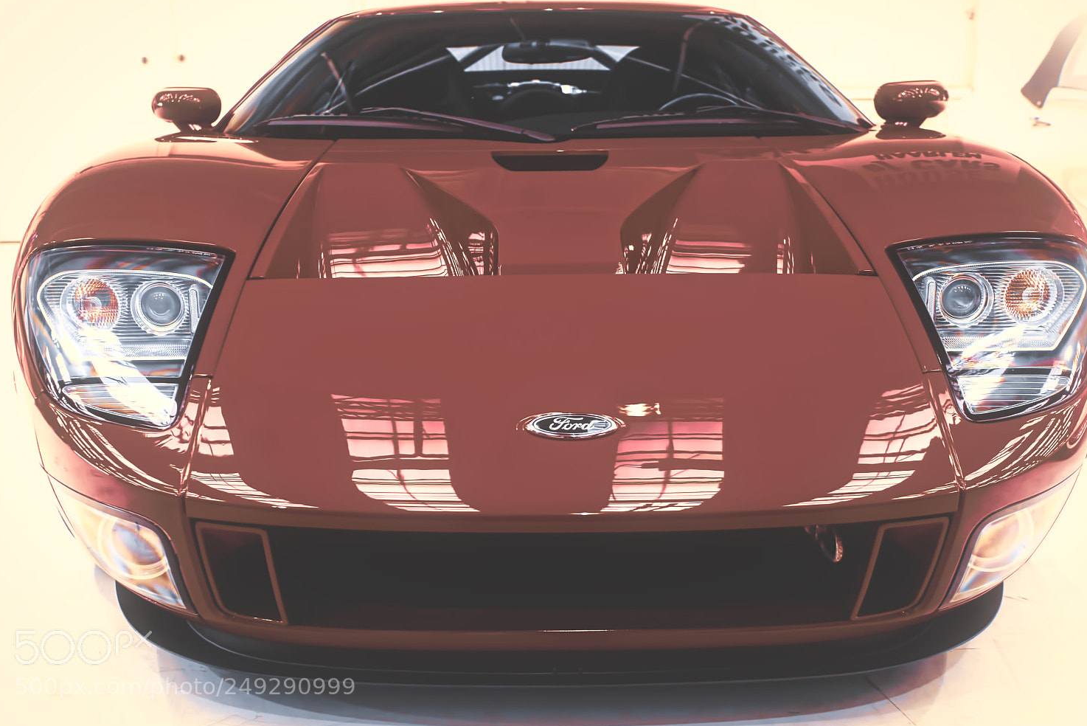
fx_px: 1148
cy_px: 350
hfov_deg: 50.7
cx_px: 559
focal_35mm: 38
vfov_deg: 35.1
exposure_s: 1/40
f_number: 4
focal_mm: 35
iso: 500
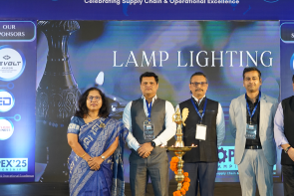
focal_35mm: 61
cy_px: 121
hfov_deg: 32.2
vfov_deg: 22.2
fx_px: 498
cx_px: 221
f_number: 5
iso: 2000
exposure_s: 1/200
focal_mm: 36
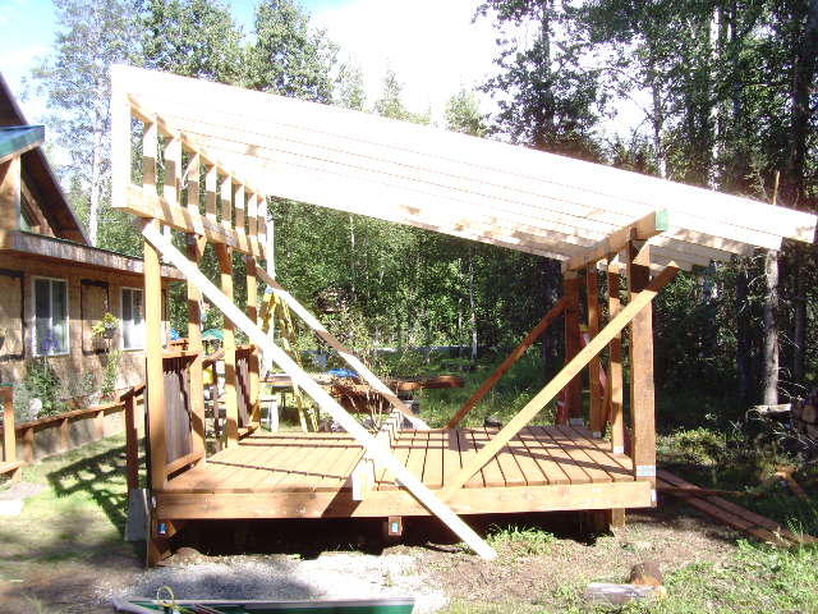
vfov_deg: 36.8
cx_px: 409
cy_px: 307
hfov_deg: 47.9
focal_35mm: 39
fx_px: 922
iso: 80
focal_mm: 6.6
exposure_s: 1/180
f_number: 3.5
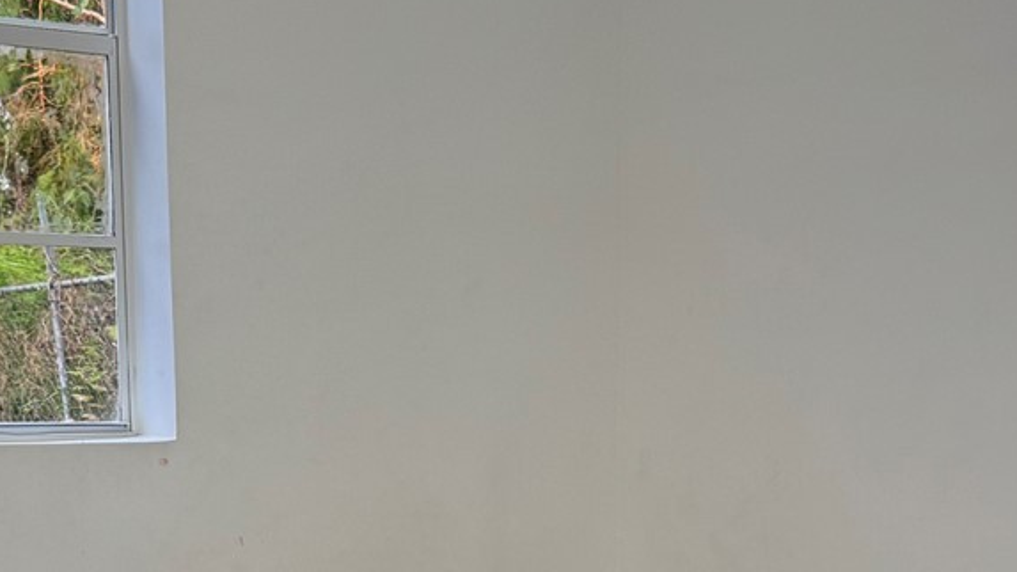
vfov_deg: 15.7
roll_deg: +0.4
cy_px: 757
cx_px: 330
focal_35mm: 73
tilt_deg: -10.0
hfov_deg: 28.8
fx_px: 1968
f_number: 1.78
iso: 125
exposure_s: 1/60
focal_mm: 6.76
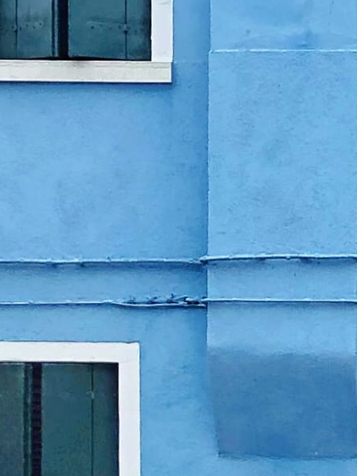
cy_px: -28
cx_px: 934
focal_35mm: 189
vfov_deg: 10.4
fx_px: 2598
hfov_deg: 7.3
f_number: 1.8
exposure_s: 1/489
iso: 20
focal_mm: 4
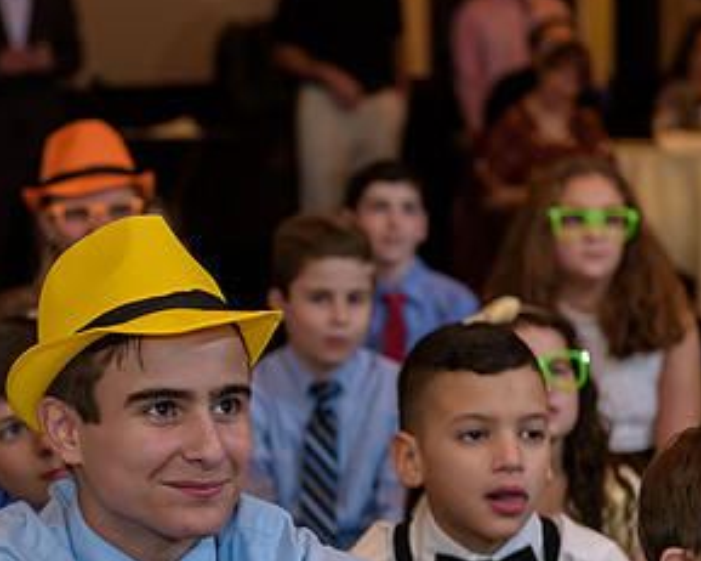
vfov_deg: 11.6
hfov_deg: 14.5
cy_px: 453
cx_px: 187
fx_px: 2738
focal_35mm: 132
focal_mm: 70
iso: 1600
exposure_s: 1/125
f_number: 3.2
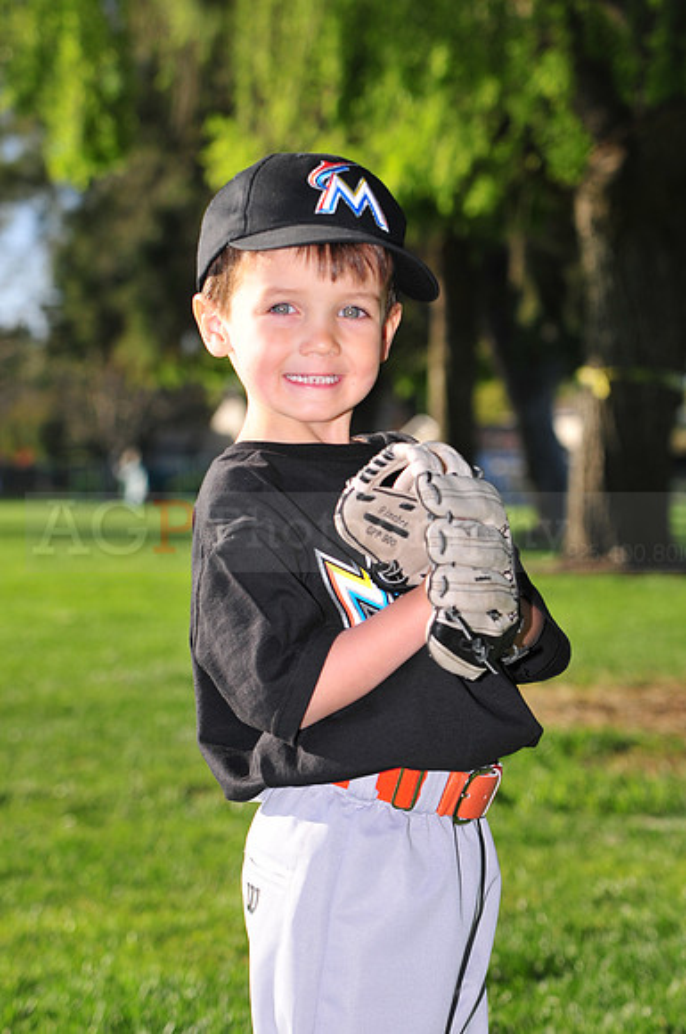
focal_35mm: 112
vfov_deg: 18.2
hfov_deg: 12.1
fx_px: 3225
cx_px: 343
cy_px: 517
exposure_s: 1/1000
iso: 200
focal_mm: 75
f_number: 4.5
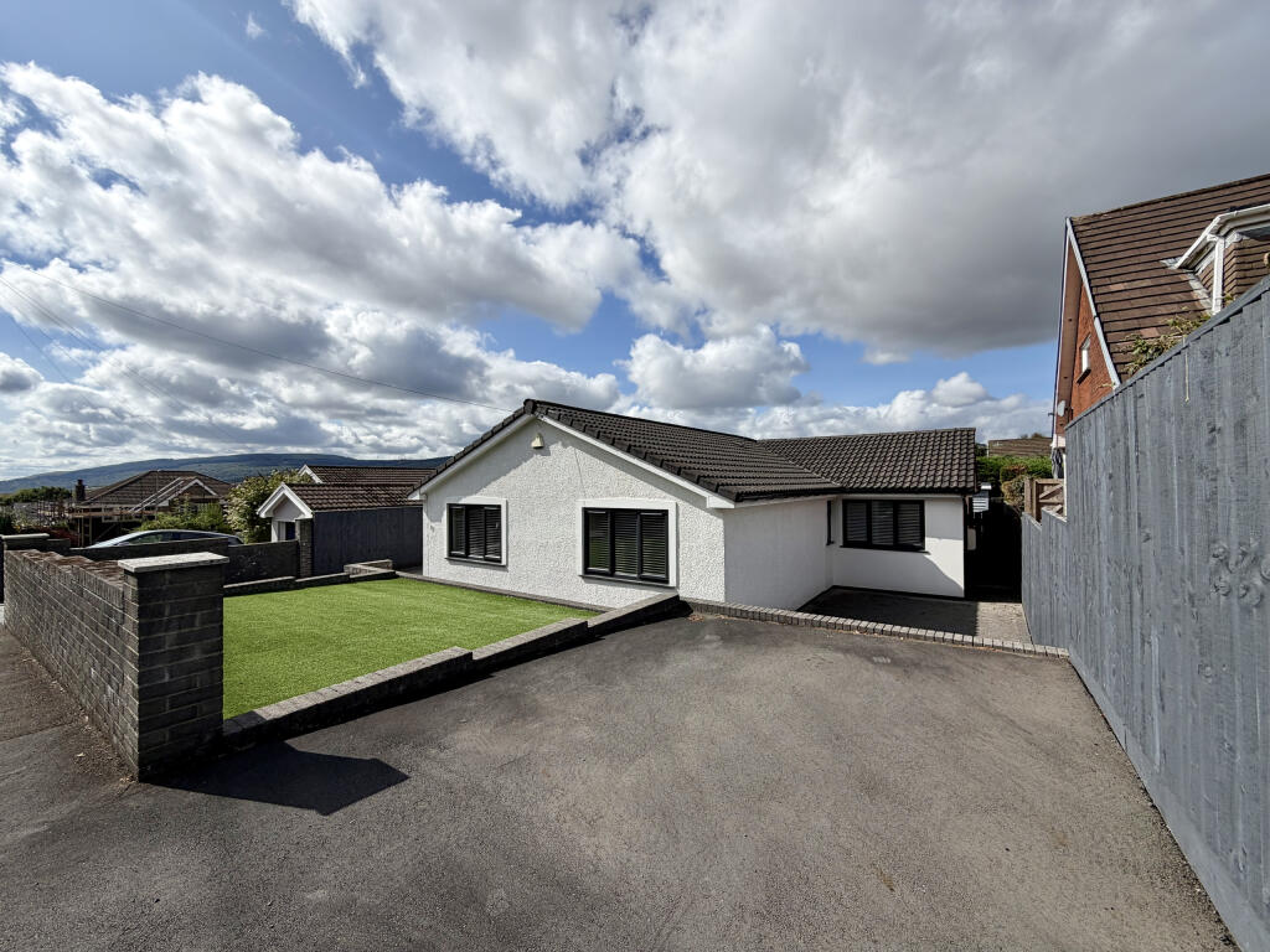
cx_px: 635
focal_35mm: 14
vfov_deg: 85.7
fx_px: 514
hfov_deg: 102.1
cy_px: 476
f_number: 2.2
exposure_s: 1/1534
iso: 20
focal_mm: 2.22
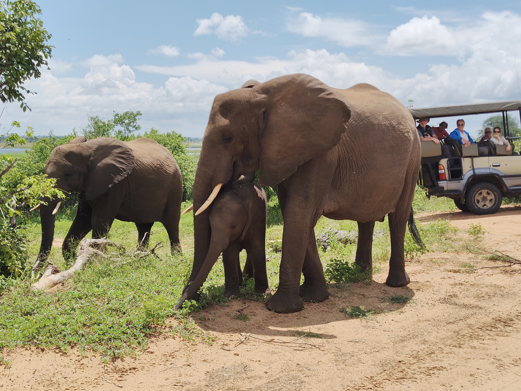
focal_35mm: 50
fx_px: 753
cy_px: 196
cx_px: 260
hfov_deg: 38.2
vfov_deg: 29.1
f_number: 1.88
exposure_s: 1/1226
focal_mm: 5.56
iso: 50
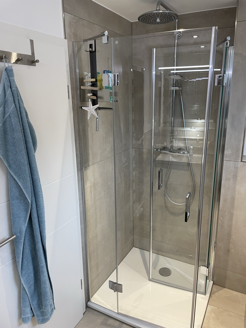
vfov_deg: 67.3
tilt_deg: -15.4
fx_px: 246
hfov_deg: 53.1
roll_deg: -0.1
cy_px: 164
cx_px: 123
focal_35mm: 26
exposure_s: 1/50
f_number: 1.6
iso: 64
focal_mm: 4.2
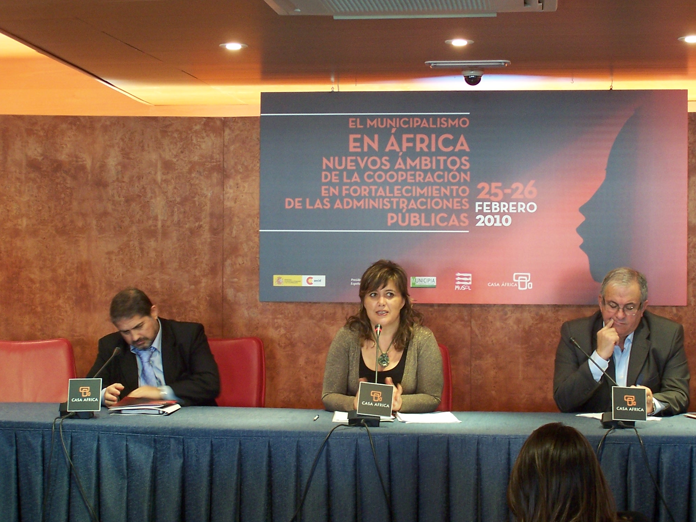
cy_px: 284
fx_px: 1548
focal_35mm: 77
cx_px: 379
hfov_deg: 25.3
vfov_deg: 19.1
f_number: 3.2
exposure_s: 1/8
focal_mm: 11.1
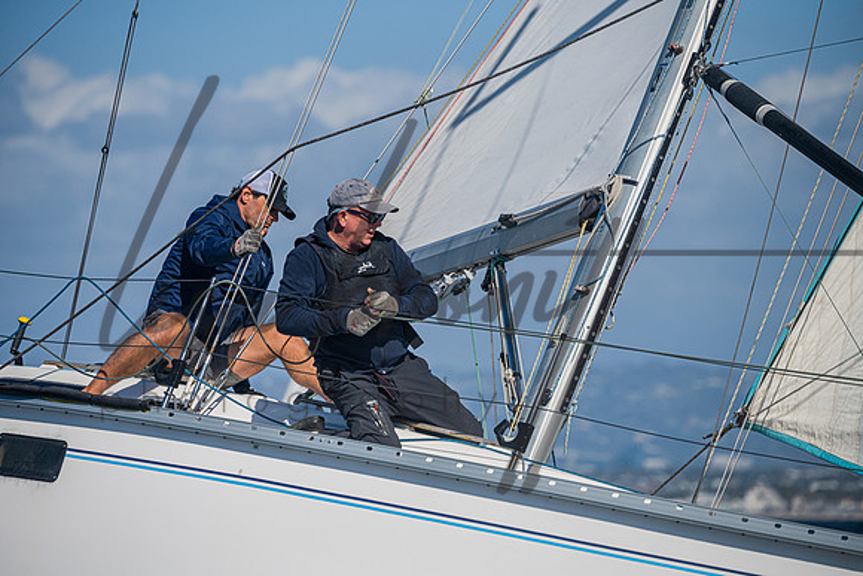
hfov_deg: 7.1
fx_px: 6985
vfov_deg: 4.7
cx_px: 422
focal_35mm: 291
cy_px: 288
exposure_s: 1/6400
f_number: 6.3
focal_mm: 280
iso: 400
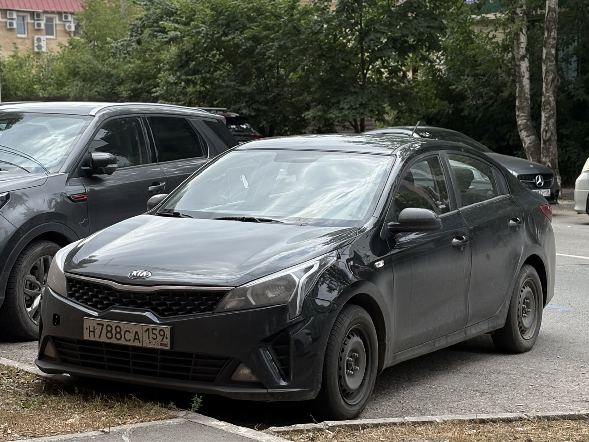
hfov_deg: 36.8
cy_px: 221
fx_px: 885
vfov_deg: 28.0
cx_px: 294
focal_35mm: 52
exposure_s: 1/933
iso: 32
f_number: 1.6
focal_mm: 5.96
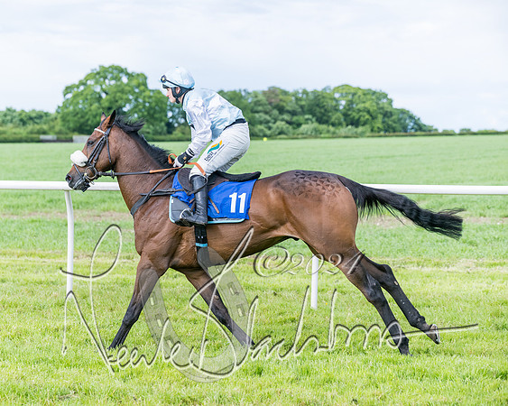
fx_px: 1575
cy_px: 203
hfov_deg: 18.3
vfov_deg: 14.7
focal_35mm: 105
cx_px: 213
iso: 400
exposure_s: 1/2500
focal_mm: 93
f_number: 4
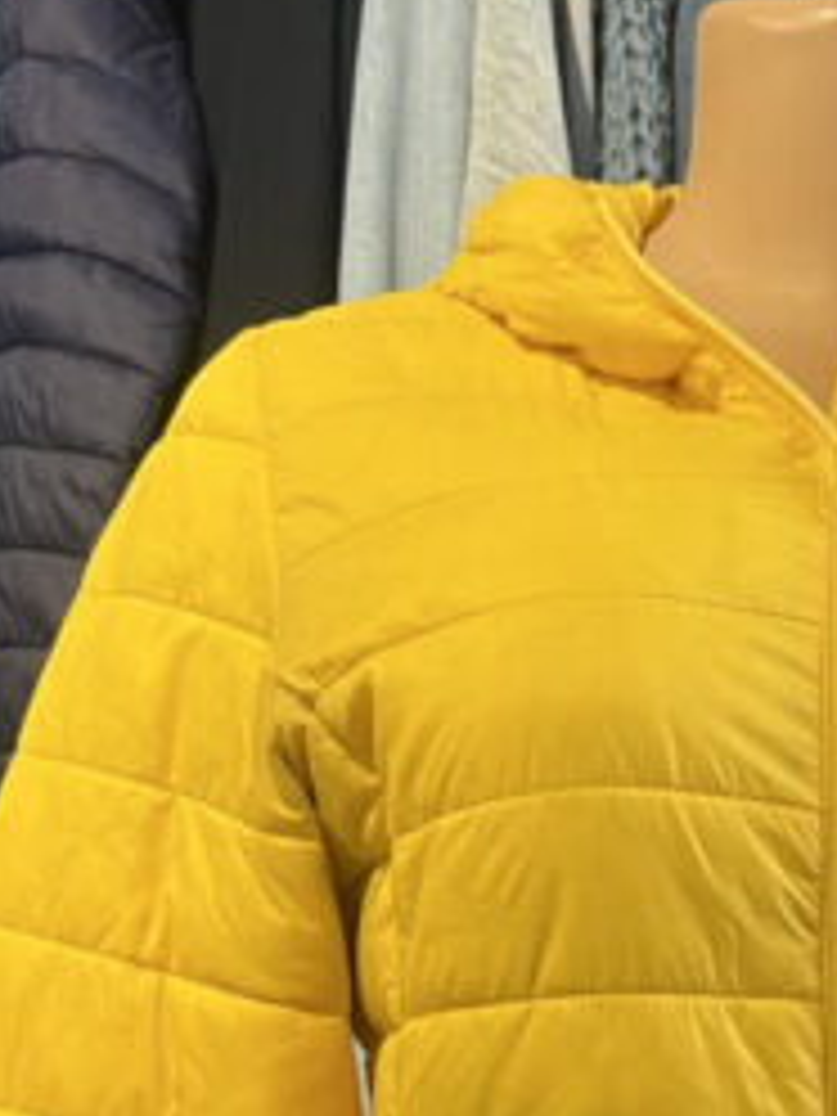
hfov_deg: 19.9
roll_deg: +1.7
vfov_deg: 25.1
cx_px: 972
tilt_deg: -2.8
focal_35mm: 70
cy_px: 1325
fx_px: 2257
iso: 64
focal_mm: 5.7
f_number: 1.5
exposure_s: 1/50
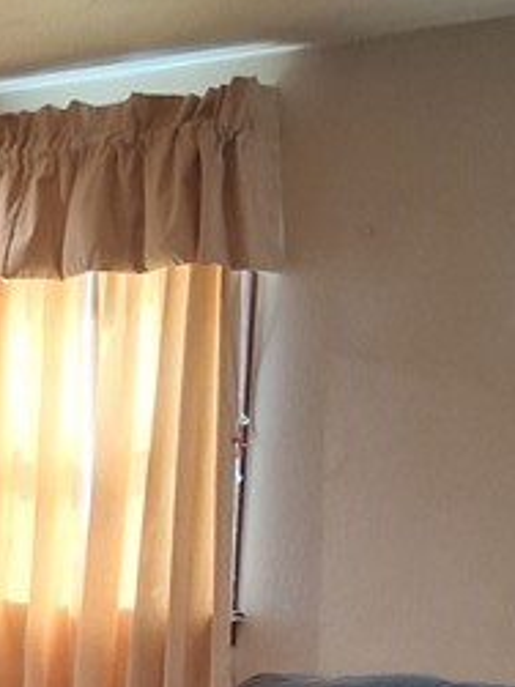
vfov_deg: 17.3
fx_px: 2104
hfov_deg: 13.3
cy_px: 933
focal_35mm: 106
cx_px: -222
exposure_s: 1/50
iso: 320
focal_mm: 3.98
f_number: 1.8
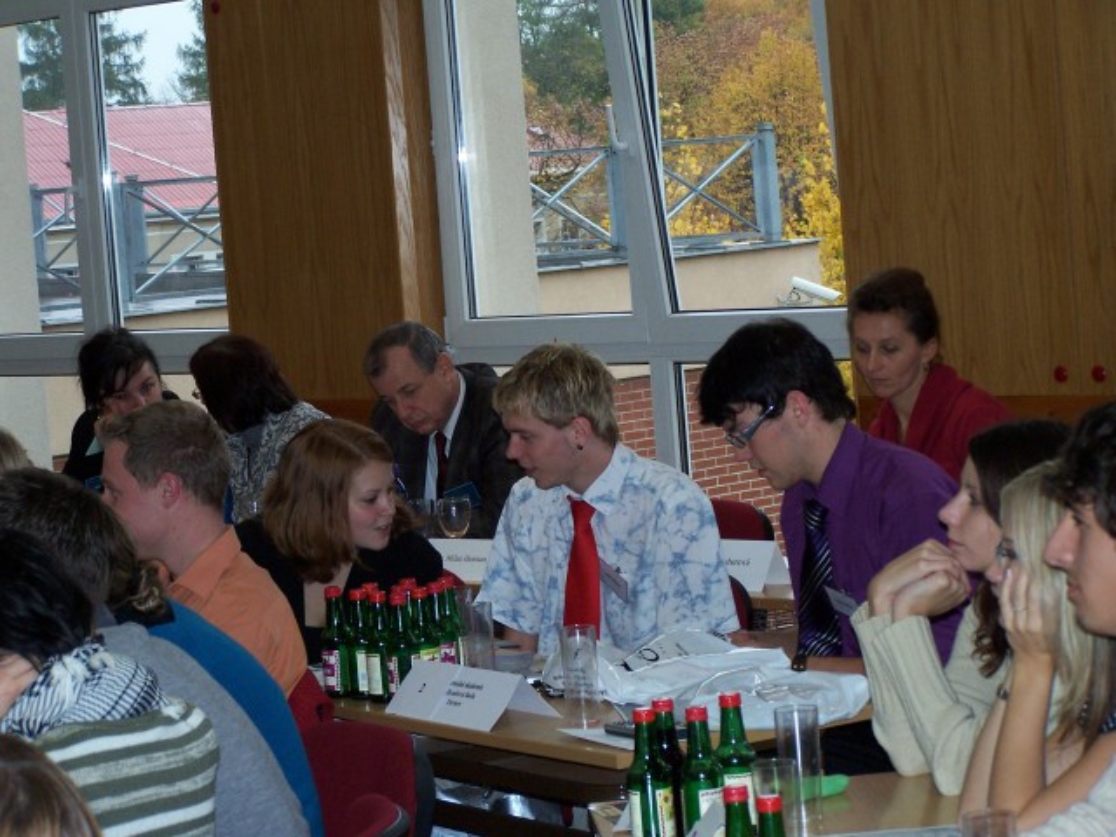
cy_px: 418
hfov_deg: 16.8
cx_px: 558
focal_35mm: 117
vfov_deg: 12.7
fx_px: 3772
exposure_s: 1/90
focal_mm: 19.4
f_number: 3.2
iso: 140
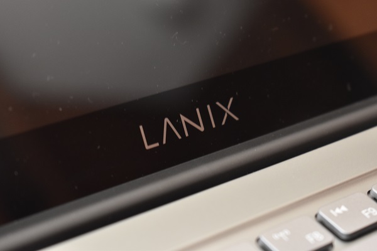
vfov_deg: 16.6
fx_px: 864
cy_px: 126
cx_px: 188
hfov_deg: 24.6
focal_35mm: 82
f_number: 5.6
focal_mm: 55
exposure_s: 1/13
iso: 1600
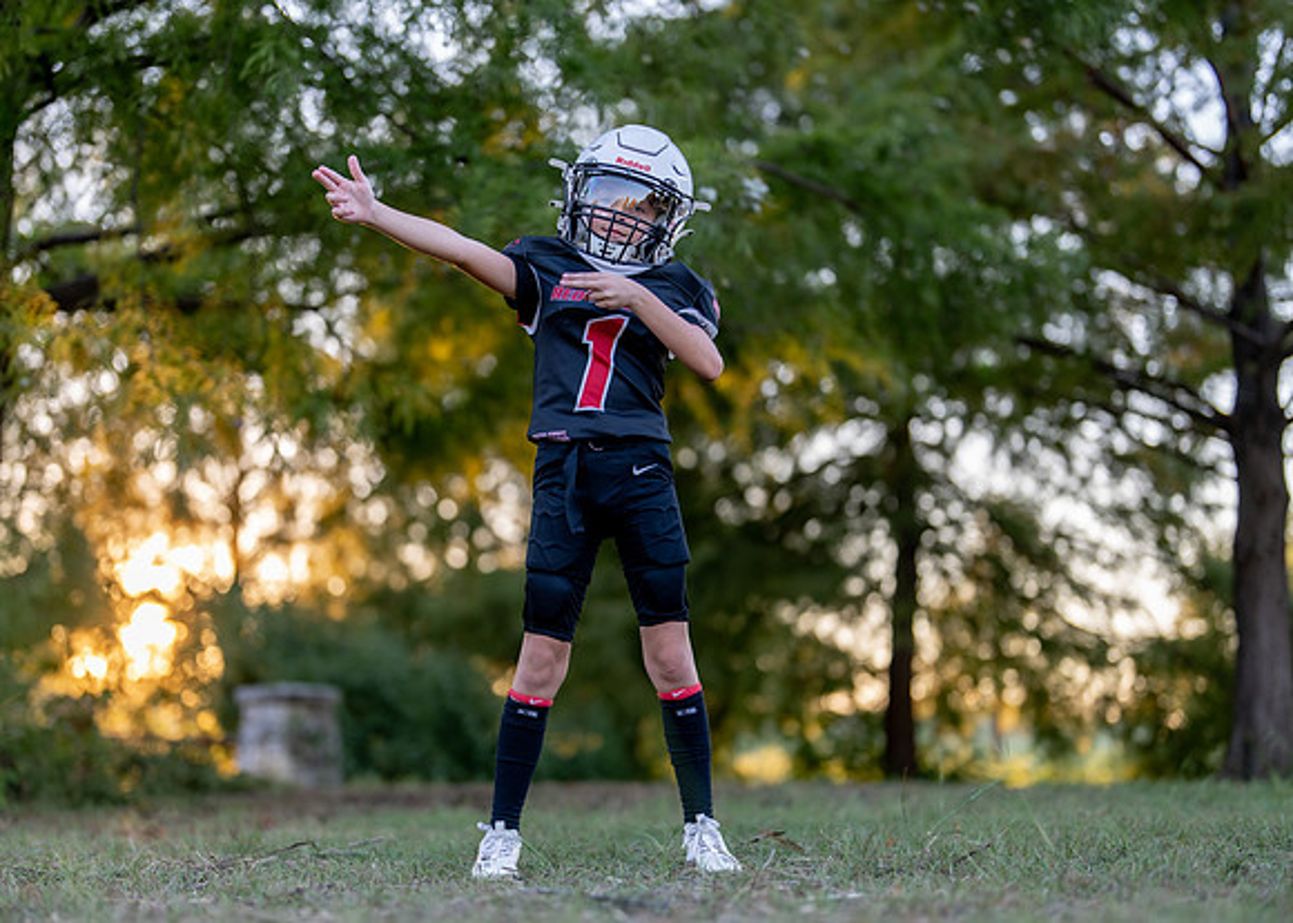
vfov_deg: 24.5
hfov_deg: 33.8
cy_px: 479
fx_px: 2128
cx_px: 583
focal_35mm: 58
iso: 100
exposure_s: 1/400
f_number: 1.2
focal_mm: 50
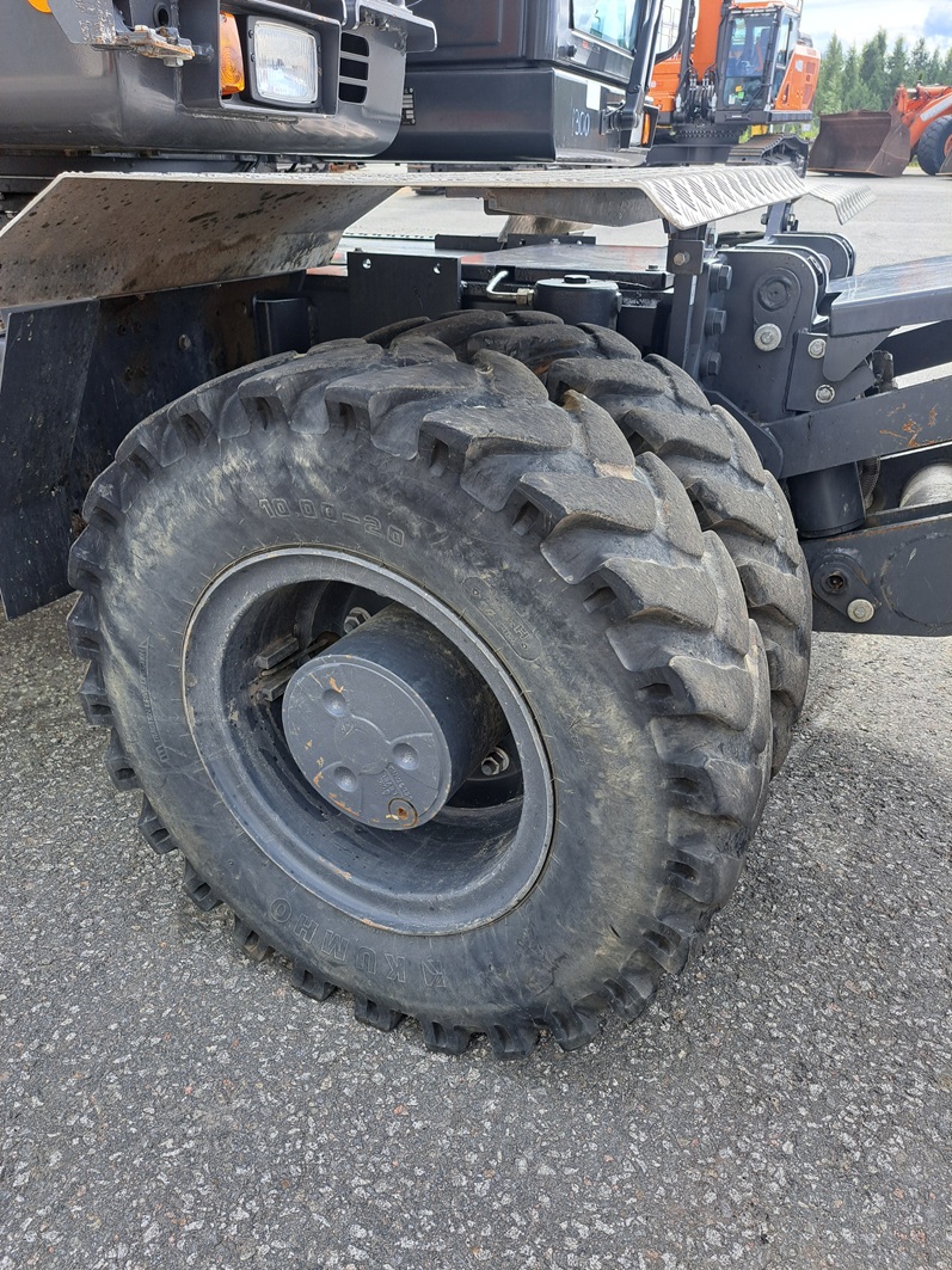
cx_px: 476
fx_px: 880
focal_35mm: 24
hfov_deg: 56.8
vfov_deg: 71.6
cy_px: 635
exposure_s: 1/355
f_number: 1.8
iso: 50
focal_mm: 5.23
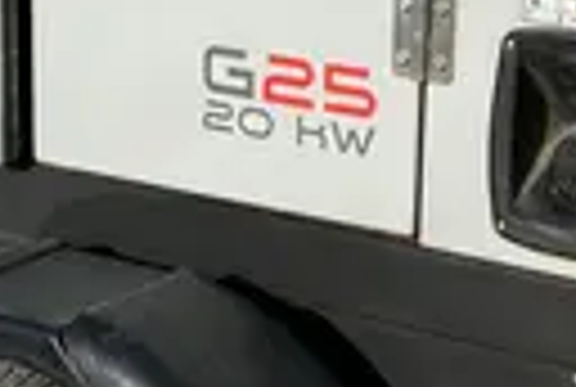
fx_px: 1860
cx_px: 410
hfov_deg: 17.5
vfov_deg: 11.9
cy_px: 115
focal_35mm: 116
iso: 32
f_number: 1.8
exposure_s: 1/4444
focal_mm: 4.25
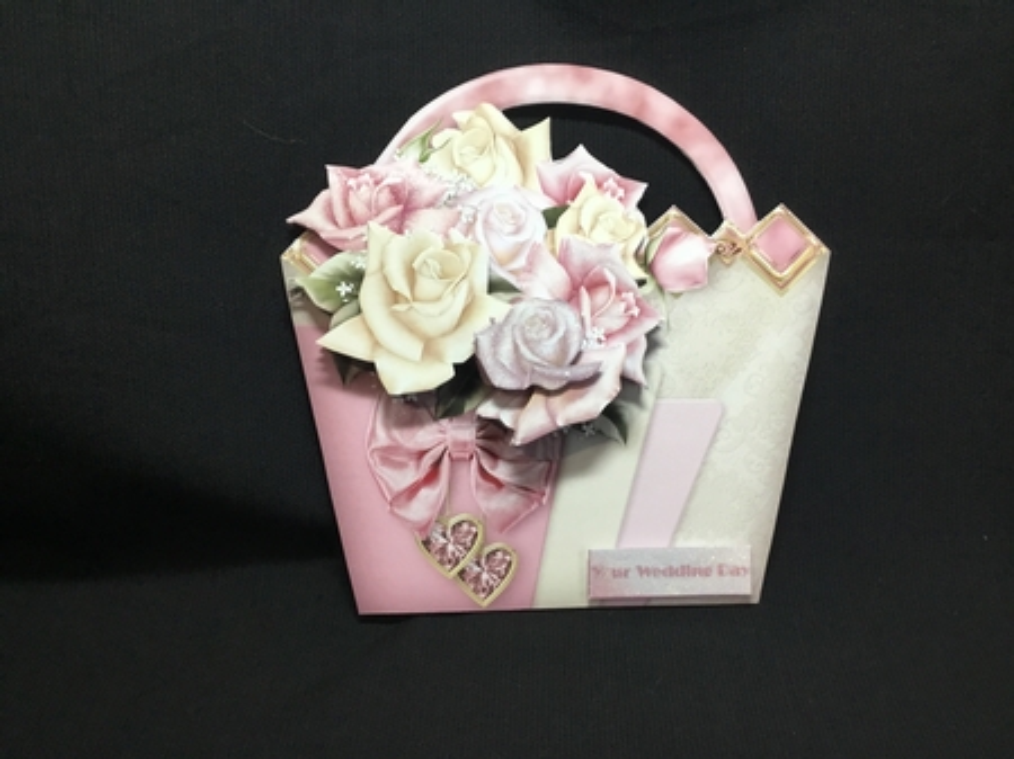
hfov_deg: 58.4
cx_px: 507
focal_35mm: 31
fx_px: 908
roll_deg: -1.6
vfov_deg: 45.4
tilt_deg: -28.2
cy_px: 380
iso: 50
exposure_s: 1/33
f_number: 2.4
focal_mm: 3.3
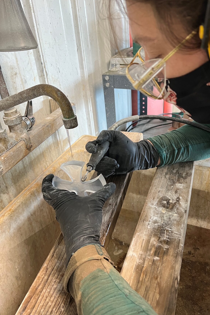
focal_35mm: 28
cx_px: 120
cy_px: 153
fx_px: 245
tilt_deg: -30.3
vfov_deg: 65.5
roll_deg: +4.7
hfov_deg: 46.3
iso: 250
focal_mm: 5.7
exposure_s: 1/60
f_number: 1.5
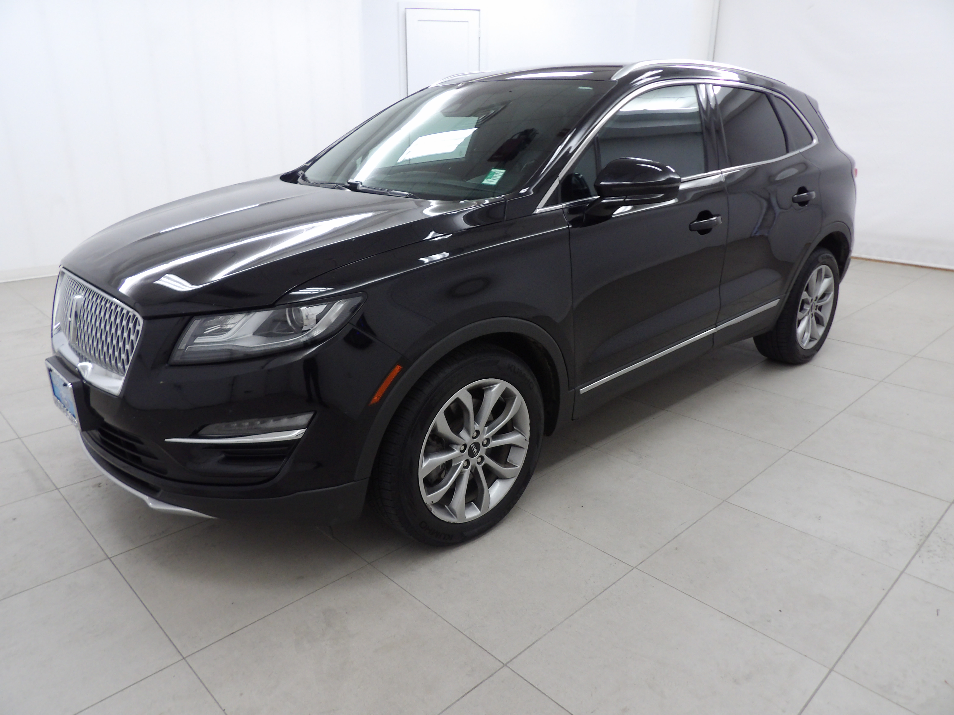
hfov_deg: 71.6
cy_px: 358
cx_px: 477
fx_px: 661
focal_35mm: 24
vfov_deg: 56.8
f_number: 3.2
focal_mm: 4.3
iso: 200
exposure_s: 1/32
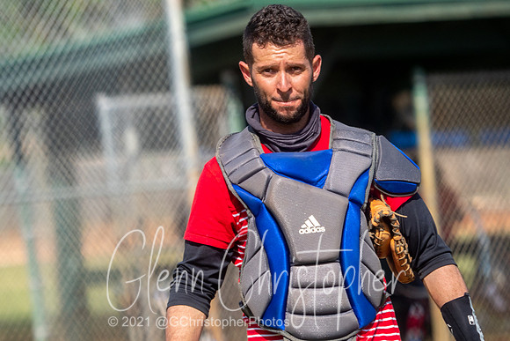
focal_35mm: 494
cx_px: 231
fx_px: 7002
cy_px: 125
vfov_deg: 2.8
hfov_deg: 4.2
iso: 320
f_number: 4
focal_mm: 210
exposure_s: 1/1600
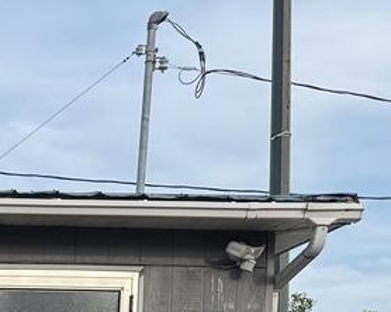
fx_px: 1249
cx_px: -318
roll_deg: -0.4
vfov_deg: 12.7
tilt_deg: -3.0
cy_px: 593
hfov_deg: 15.3
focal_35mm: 108
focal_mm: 6.76
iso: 80
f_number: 1.78
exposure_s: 1/1767
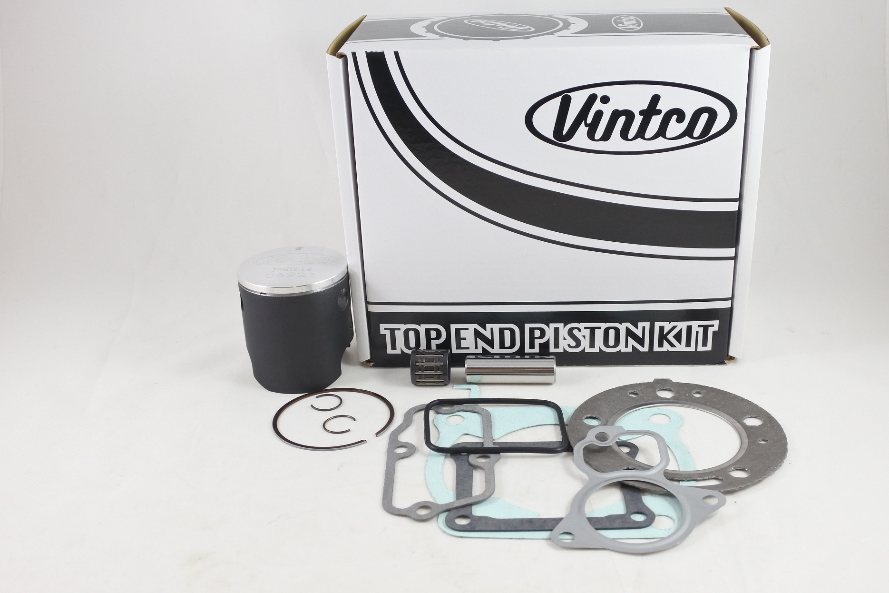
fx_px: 889
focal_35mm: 36
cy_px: 296
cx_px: 444
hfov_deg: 53.1
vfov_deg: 36.9
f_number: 4
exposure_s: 1/125
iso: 500
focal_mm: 13.4
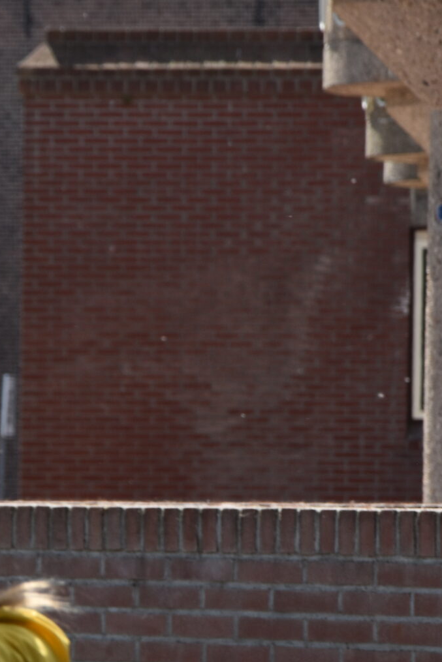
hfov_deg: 3.5
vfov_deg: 5.2
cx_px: 33
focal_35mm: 397
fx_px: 7313
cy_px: 458
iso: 200
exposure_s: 1/320
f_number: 9
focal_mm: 105
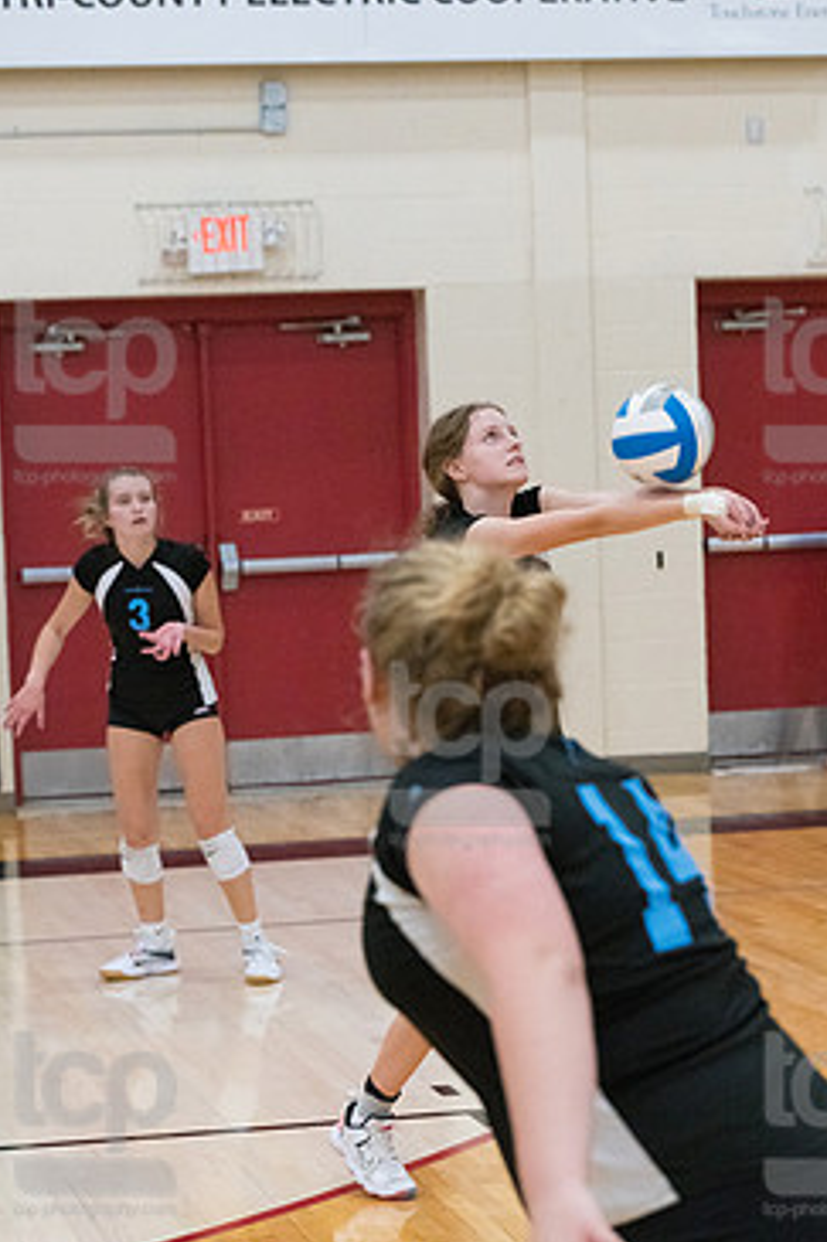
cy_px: 755
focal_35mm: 111
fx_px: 3828
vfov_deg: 18.4
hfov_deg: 12.3
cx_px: 470
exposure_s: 1/1000
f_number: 4.5
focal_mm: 90
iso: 6400
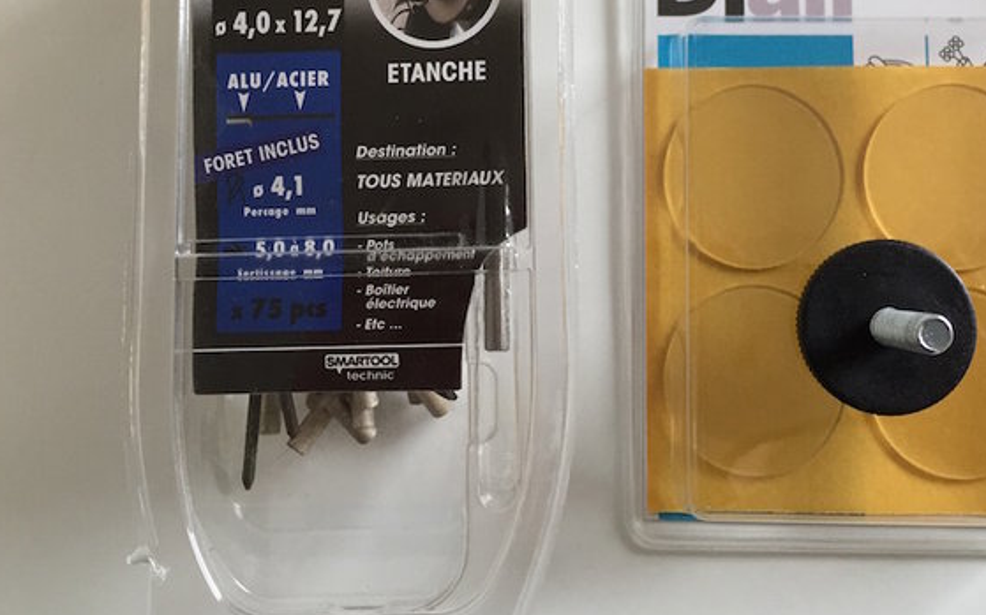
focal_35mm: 44
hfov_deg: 45.1
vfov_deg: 28.7
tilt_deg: -83.0
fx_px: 1182
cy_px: 148
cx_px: 570
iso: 100
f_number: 2.2
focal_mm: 4.15
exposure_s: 1/30
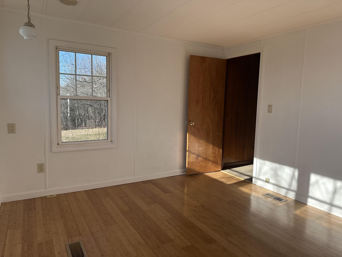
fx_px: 237
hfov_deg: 71.6
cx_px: 171
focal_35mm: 24
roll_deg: -1.6
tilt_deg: -5.9
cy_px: 128
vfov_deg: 56.8
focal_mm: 6.86
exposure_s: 1/1144
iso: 80
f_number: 1.78
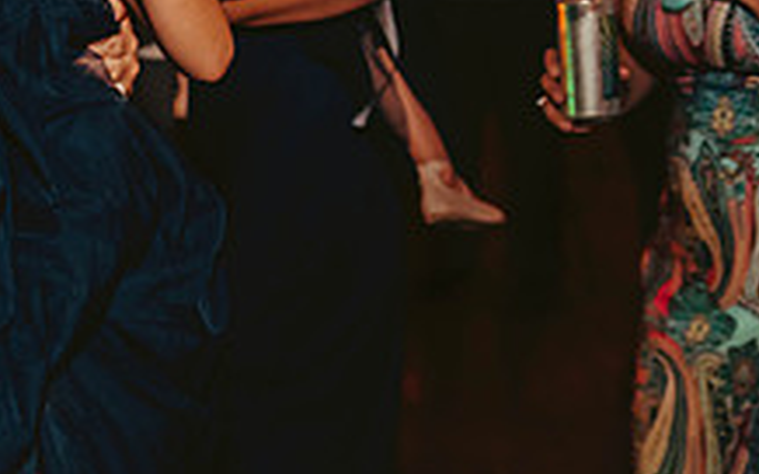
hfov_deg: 25.1
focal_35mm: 76
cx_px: -87
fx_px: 1571
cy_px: 78
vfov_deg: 17.0
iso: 1250
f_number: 2.8
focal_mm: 28
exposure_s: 1/125
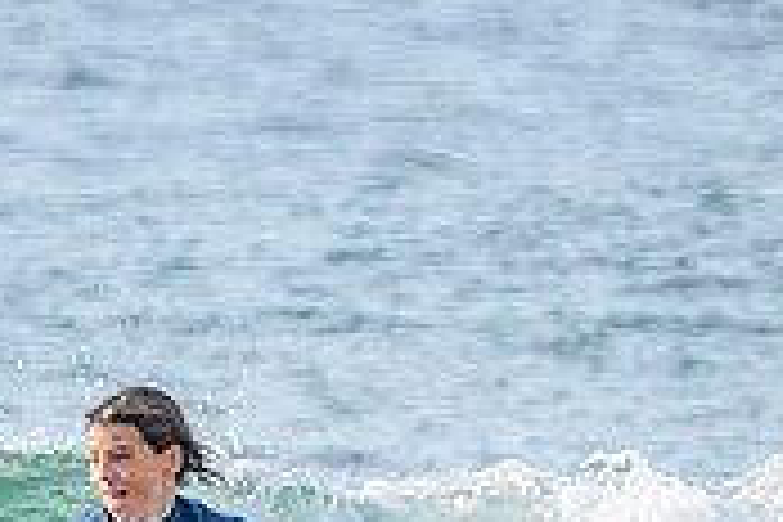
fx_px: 58111
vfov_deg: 0.5
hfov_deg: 0.8
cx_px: -18
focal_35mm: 2672
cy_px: 866
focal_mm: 800
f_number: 11
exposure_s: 1/1250
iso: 7200
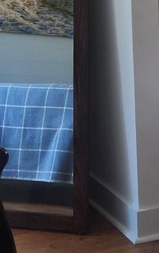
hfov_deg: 10.4
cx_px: 83
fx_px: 872
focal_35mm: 126
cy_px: -13
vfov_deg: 16.2
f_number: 1.8
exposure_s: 1/180
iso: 80
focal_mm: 5.4
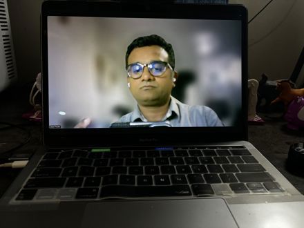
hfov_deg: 67.3
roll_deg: -1.8
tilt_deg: -21.6
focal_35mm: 26
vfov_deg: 53.1
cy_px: 114
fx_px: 228
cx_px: 152
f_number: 1.6
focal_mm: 5.96
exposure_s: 1/60
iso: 250
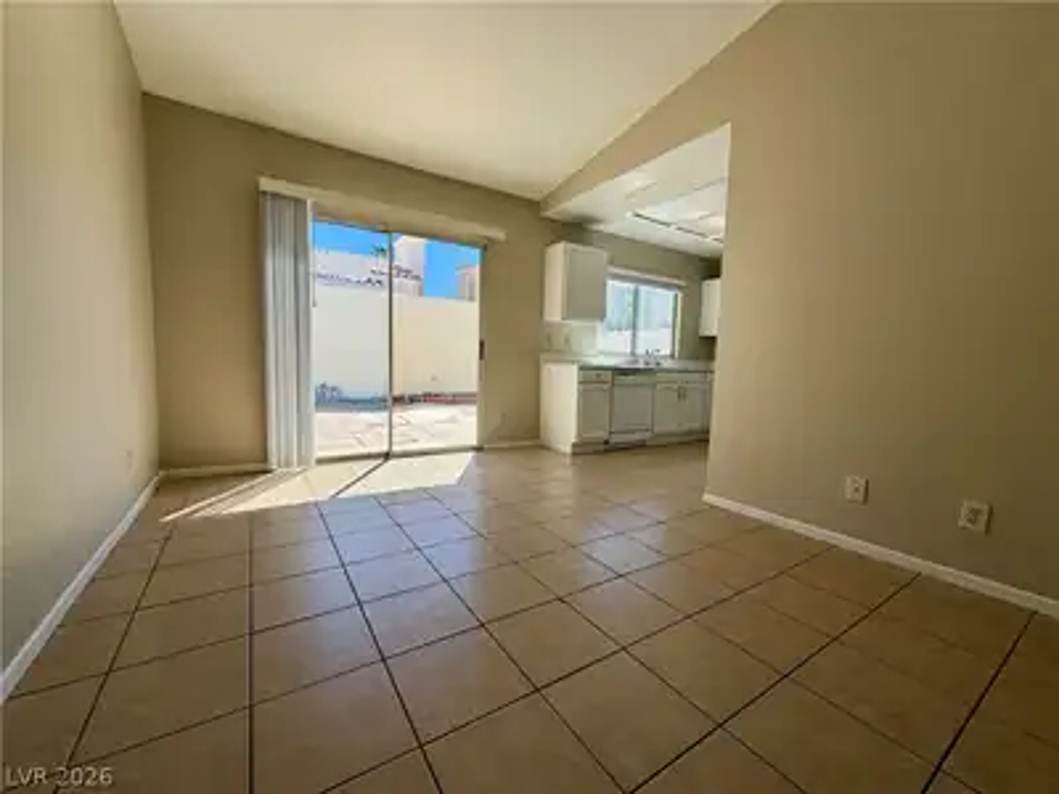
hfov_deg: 102.1
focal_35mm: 14
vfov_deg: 85.7
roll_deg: -1.3
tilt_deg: -4.6
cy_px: 397
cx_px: 530
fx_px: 428
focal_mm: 2.22
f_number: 2.2
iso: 40
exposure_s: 1/502
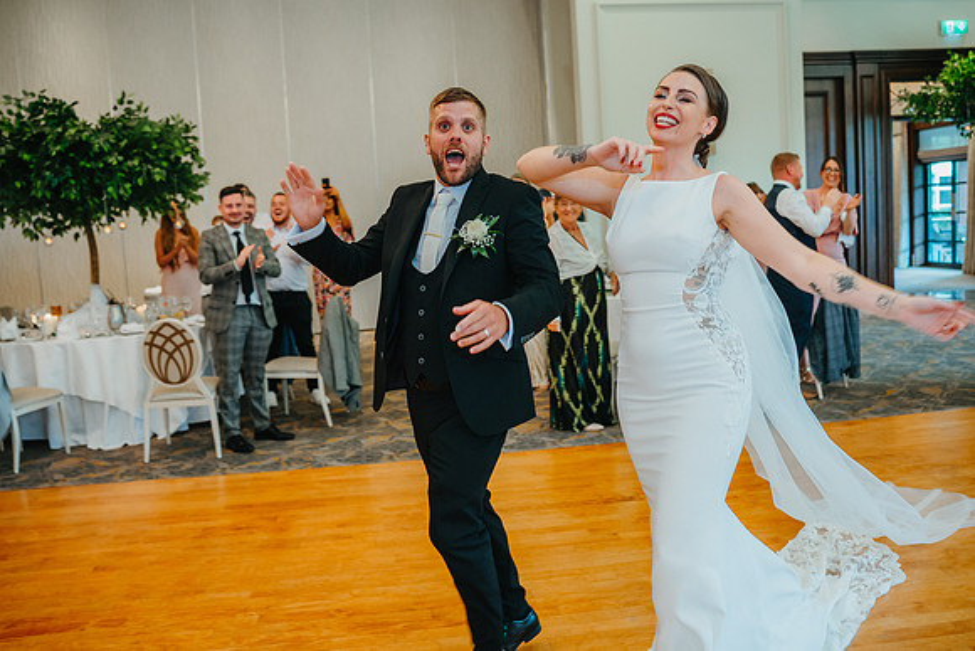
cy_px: 326
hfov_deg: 54.4
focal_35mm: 35
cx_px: 488
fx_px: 948
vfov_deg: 37.9
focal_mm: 35
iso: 1600
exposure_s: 1/125
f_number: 2.8
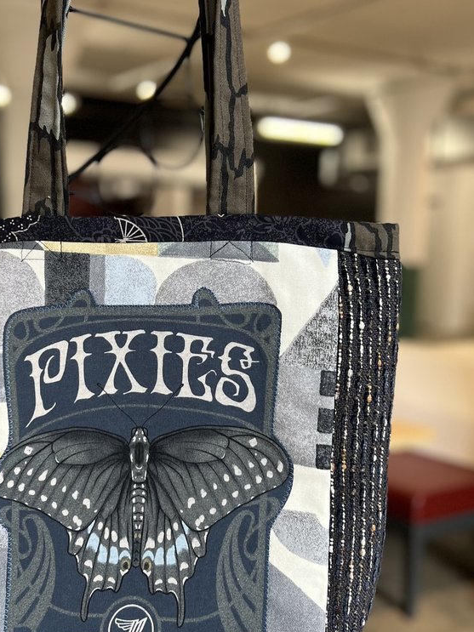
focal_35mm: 42
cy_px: 361
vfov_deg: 44.7
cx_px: 132
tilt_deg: -7.8
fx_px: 767
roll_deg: +0.6
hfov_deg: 33.8
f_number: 1.5
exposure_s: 1/60
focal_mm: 5.7
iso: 100
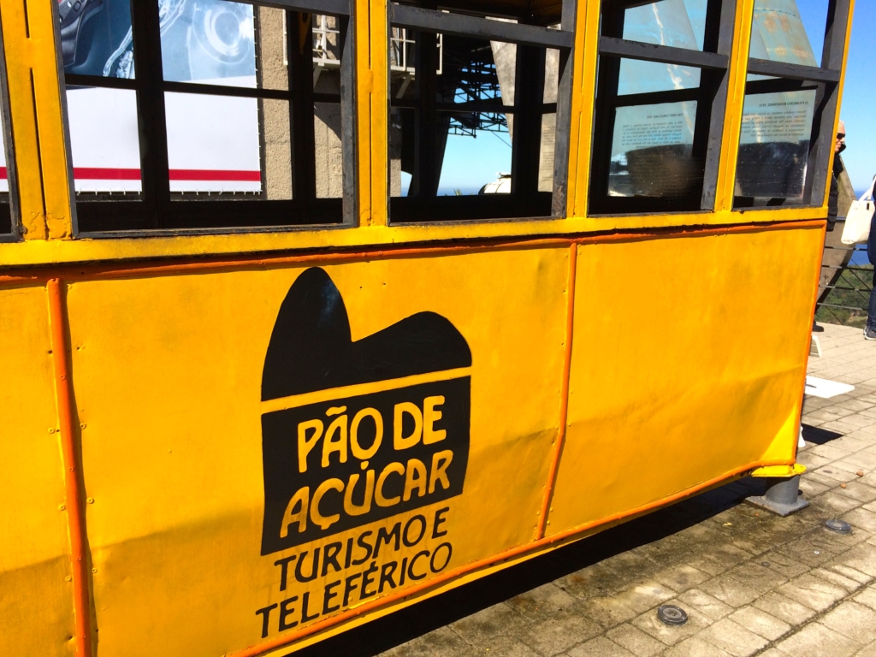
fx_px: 734
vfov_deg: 48.2
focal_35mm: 29
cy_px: 328
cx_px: 438
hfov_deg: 61.7
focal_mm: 4.15
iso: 32
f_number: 2.2
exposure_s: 1/1953
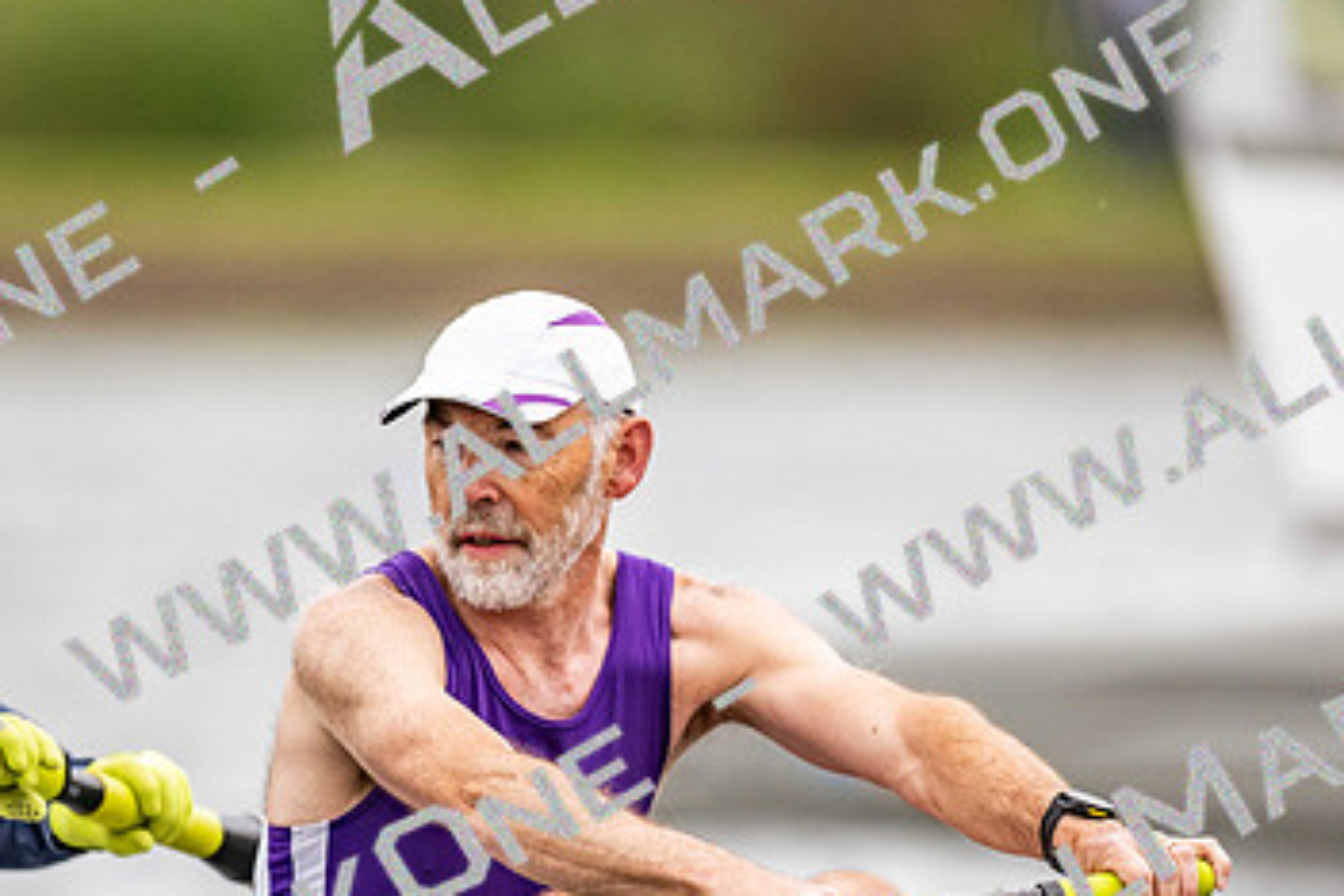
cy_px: 714
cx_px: 540
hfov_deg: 2.1
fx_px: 37032
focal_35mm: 992
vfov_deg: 1.4
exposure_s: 1/2500
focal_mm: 600
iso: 720
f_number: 4
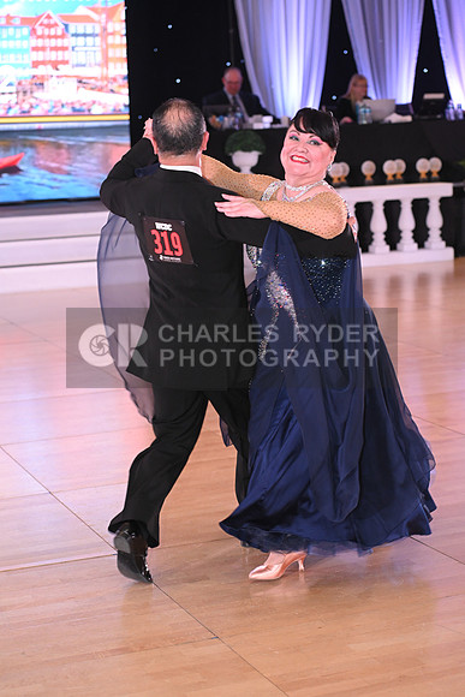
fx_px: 1510
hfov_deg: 17.5
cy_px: 348
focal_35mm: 78
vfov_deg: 26.0
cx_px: 232
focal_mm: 78
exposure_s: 1/200
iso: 2000
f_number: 5
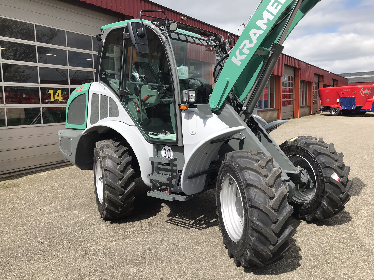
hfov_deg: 63.4
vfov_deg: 49.7
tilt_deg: -6.0
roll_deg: +0.5
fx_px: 303
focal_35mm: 28
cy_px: 140
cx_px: 187
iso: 20
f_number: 1.8
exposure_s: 1/2283
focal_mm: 3.99
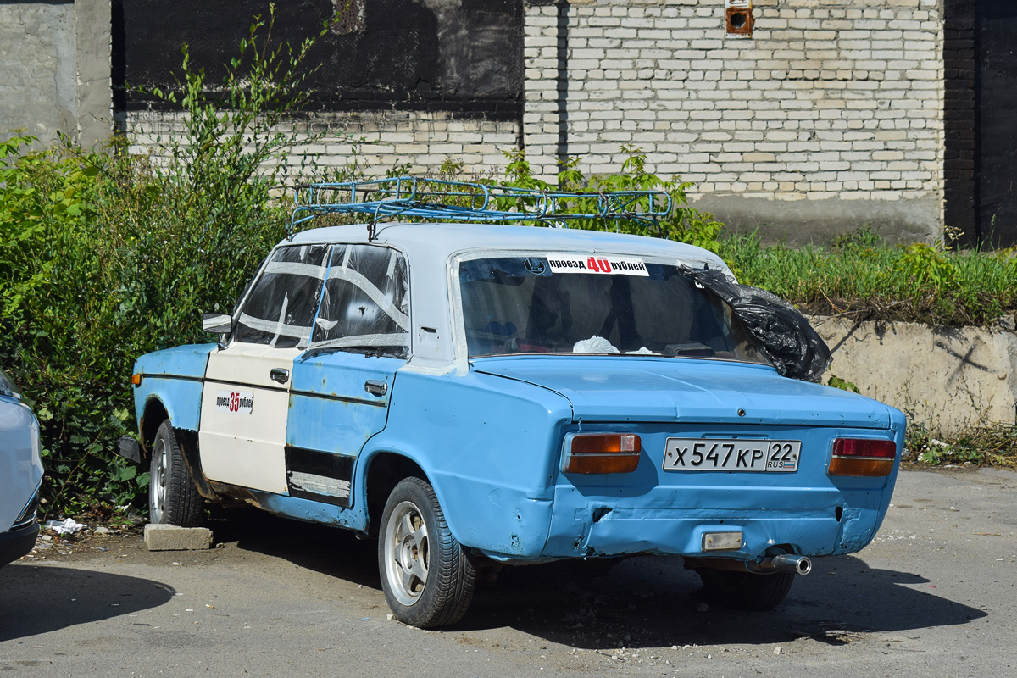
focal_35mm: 78
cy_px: 339
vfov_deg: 17.5
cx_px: 508
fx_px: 2203
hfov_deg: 26.0
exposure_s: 1/1250
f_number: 7.1
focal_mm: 52
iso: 200
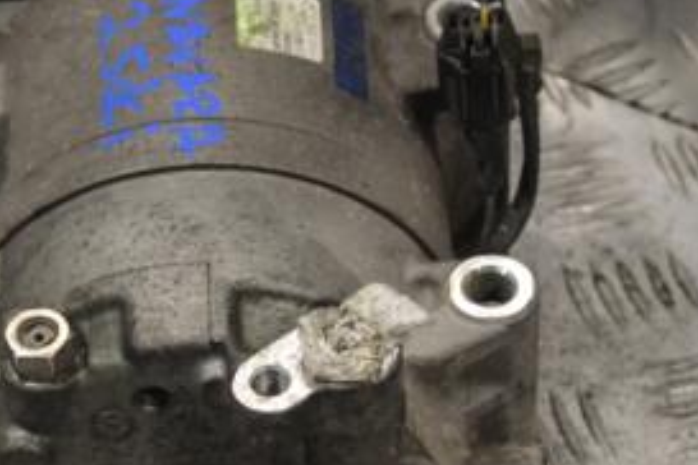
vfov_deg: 9.3
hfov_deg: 13.8
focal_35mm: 148
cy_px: 222
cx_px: 184
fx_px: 2871
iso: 3200
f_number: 9
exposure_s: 1/320
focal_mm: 45
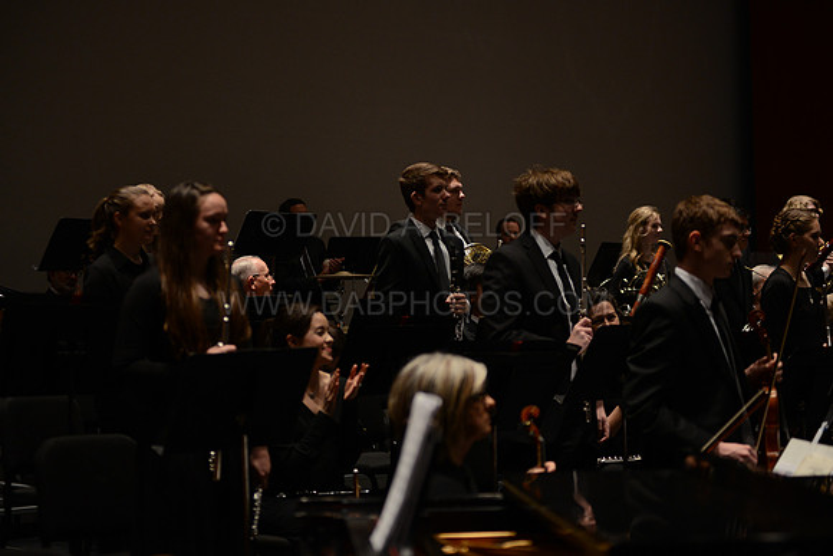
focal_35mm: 80
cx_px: 416
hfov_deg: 25.4
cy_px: 278
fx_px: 1851
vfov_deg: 17.1
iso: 1600
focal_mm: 80
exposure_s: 1/250
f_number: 2.8
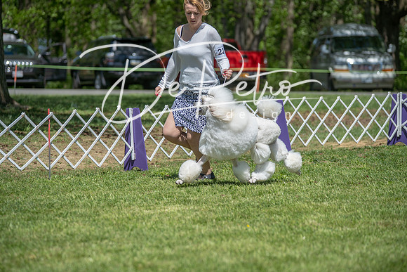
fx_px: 1696
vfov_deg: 9.2
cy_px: 136
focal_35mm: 150
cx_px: 204
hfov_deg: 13.7
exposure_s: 1/1000
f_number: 4
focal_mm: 150
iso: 100
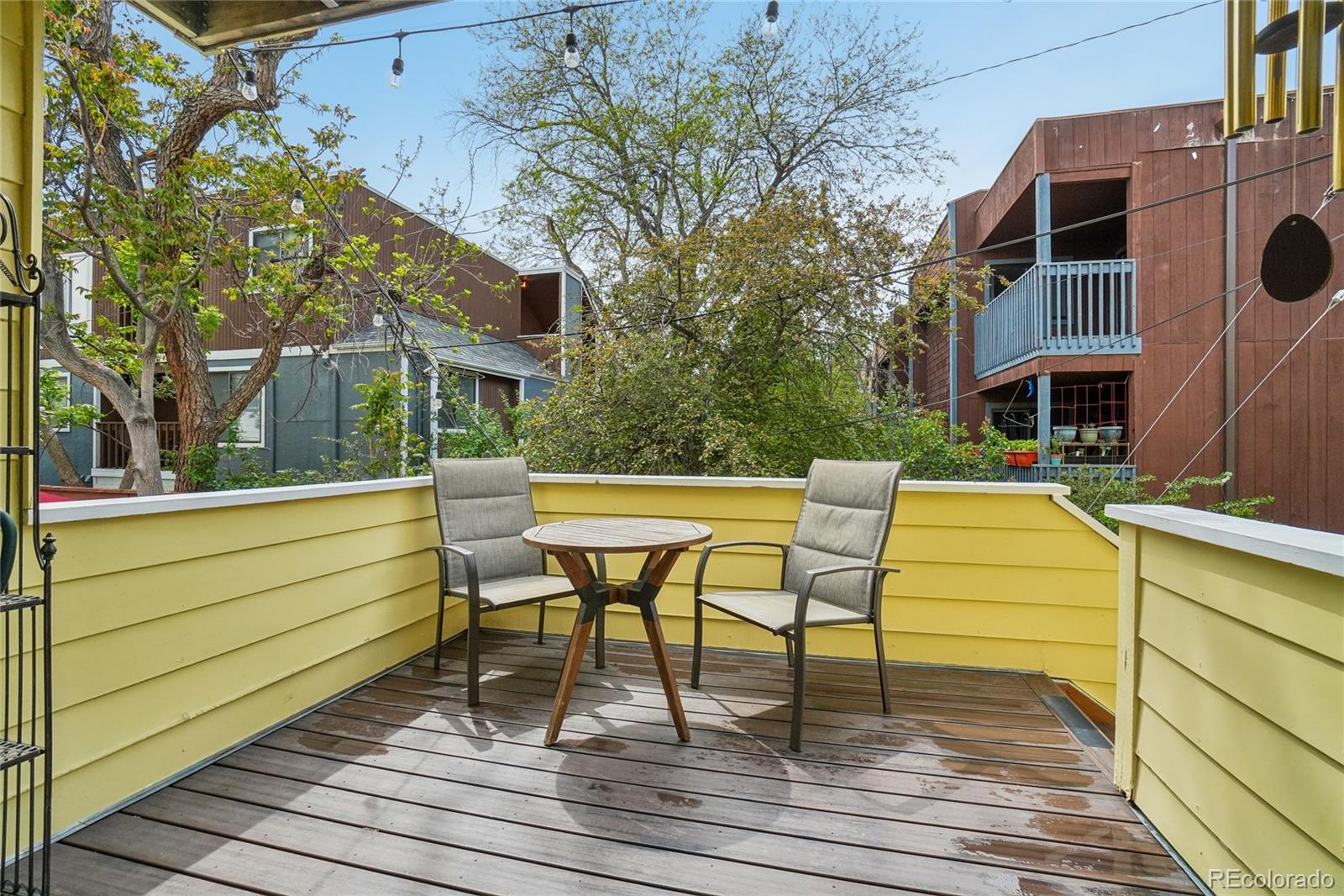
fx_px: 560
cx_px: 672
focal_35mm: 15
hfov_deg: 100.4
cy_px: 448
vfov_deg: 77.3
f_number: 8
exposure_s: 1/500
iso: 400
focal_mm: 10
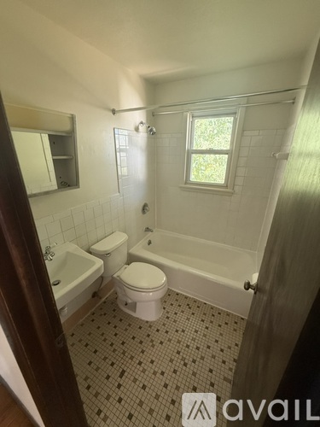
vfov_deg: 102.1
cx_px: 160
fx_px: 173
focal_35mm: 14
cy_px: 214
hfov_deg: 85.7
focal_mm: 2.22
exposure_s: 1/75
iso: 320
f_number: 2.2
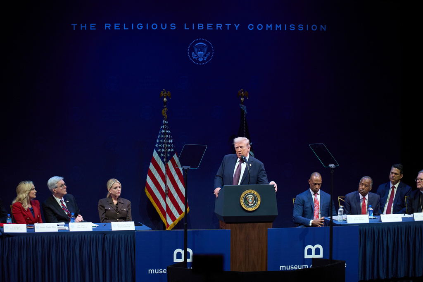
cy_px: 141
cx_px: 212
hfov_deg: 18.1
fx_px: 1327
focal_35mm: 113
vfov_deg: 12.1
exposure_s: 1/500
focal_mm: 113
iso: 2500
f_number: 4
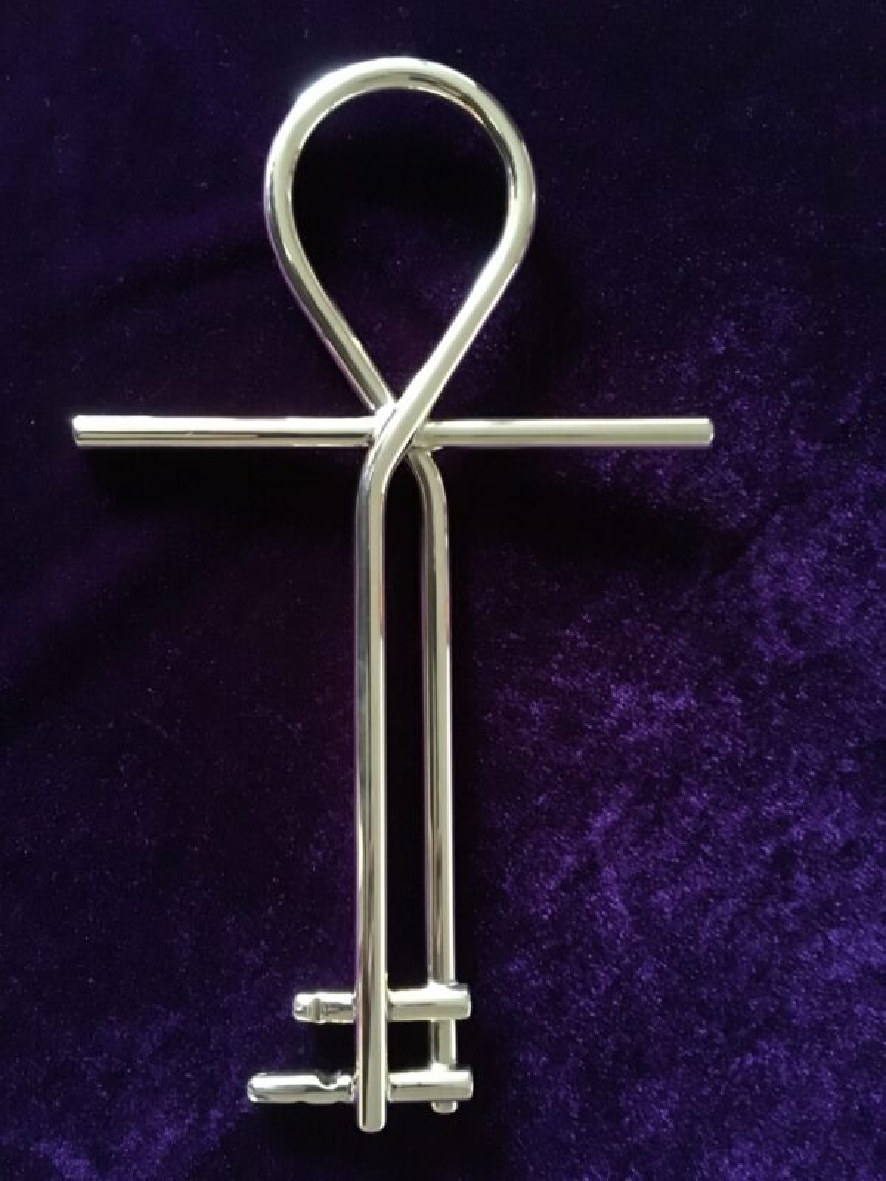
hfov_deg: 48.2
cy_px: 590
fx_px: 990
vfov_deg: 61.7
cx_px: 443
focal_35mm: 29
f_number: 2.2
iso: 1000
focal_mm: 4.15
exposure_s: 1/17
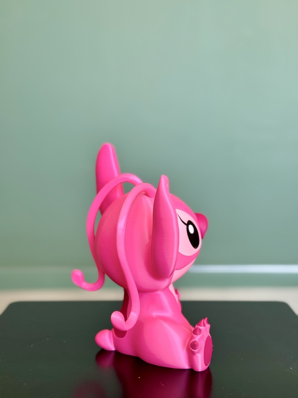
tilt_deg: -6.3
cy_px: 199
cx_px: 149
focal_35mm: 48
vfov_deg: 39.7
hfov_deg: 30.3
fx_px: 551
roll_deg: -0.1
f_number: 1.78
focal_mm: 6.76
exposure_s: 1/121
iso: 100
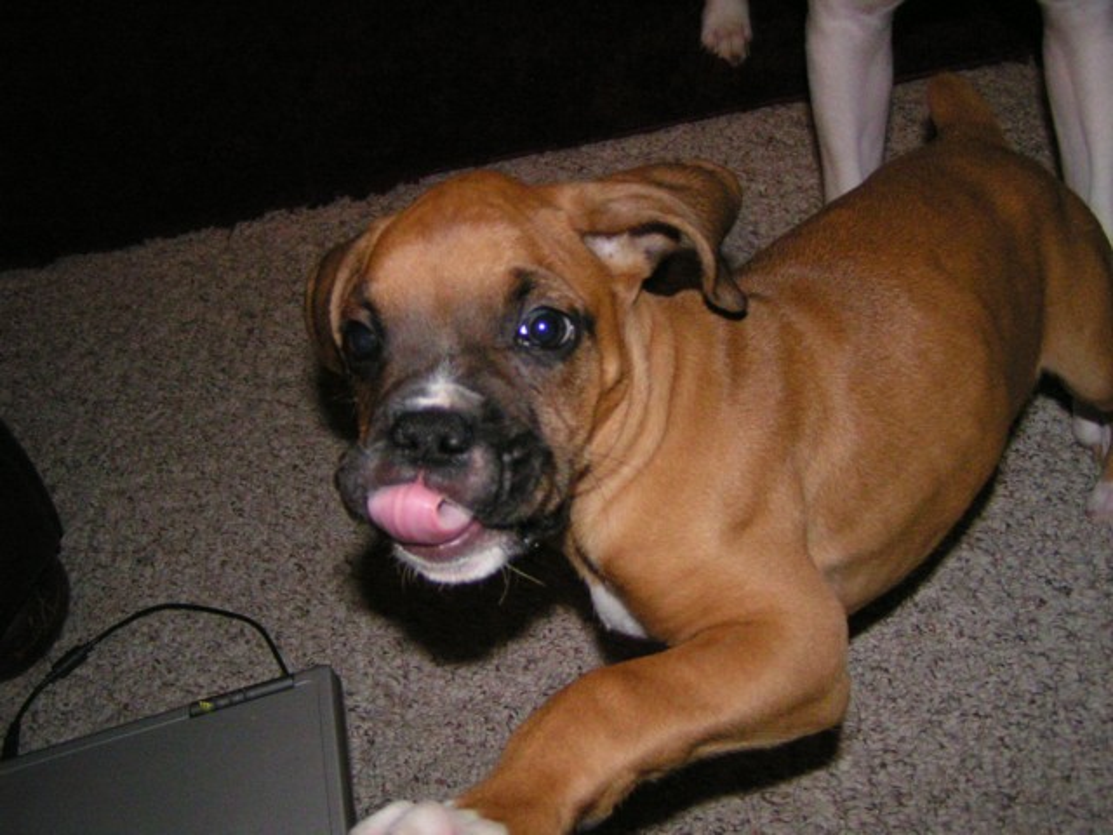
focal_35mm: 38
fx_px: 1222
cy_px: 418
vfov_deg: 37.7
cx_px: 556
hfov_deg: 49.0
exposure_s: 1/40
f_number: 2.8
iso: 200
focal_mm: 5.8
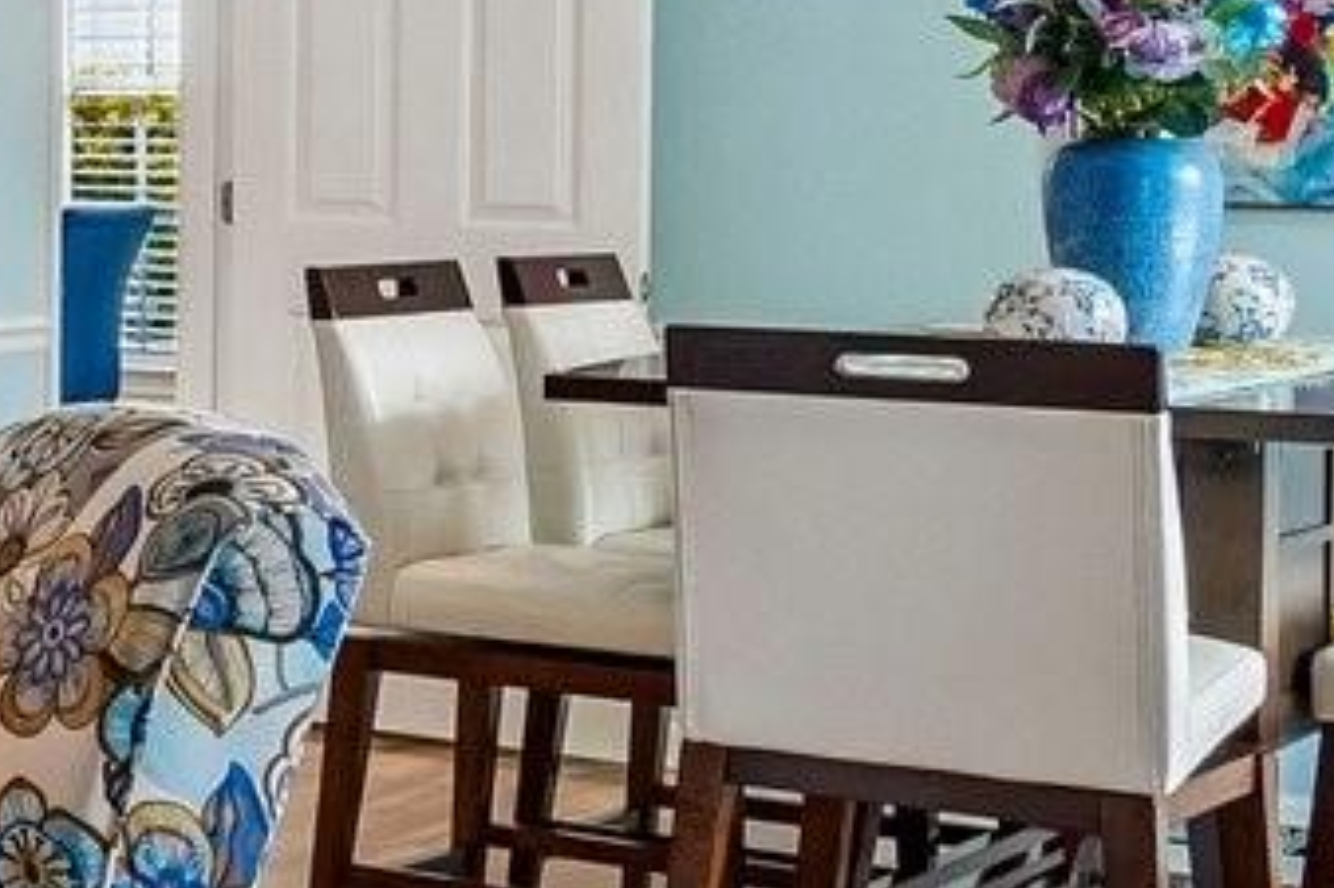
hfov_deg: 14.7
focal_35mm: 91
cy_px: 180
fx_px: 3370
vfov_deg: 14.9
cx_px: -1827
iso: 400
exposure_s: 1/13
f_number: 8
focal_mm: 10
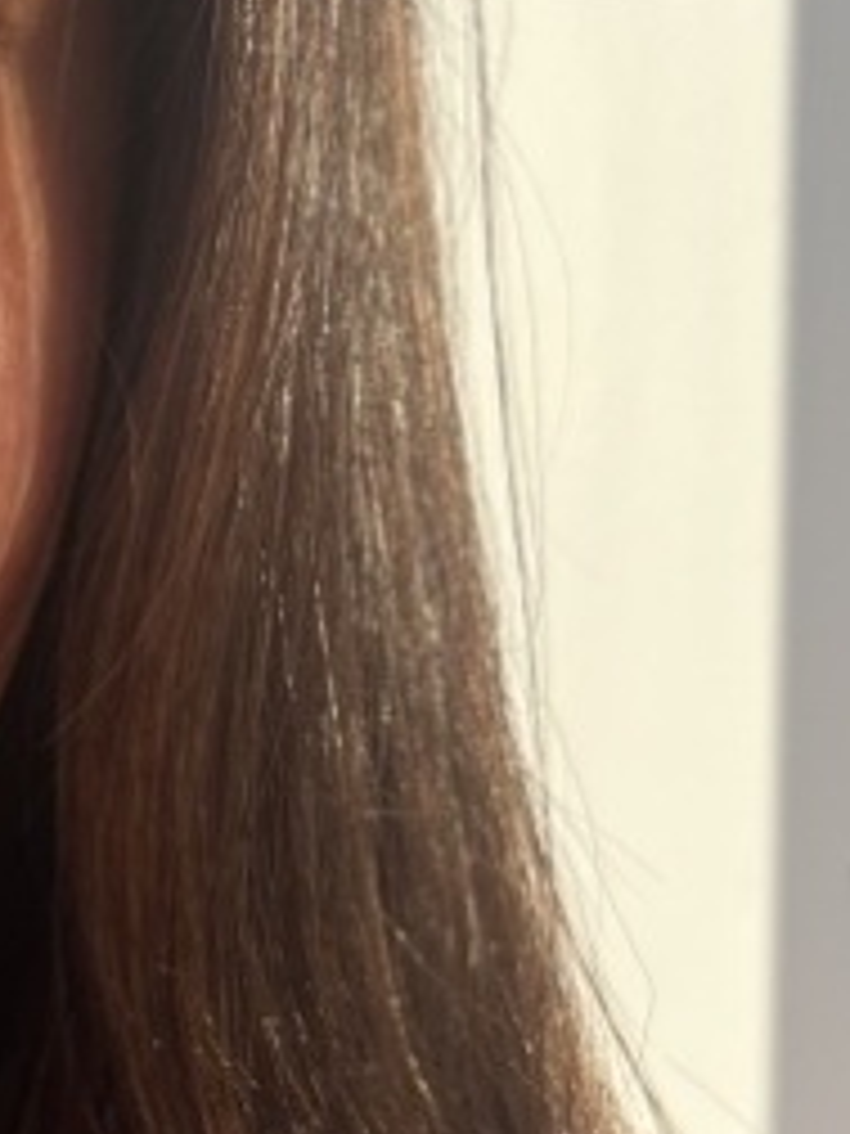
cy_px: 533
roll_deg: +0.9
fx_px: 3601
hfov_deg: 12.7
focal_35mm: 110
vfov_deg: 17.9
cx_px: -459
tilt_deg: -7.7
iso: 50
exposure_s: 1/1000
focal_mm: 5.1
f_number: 1.6
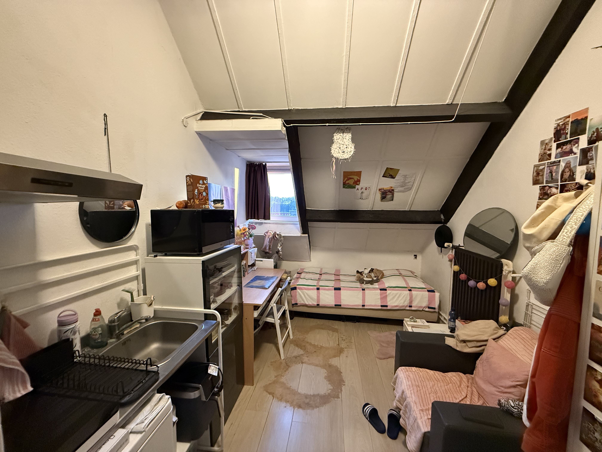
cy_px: 226
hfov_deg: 102.1
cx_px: 301
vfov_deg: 85.7
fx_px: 243
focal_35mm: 14
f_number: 2.2
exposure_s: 1/60
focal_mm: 2.22
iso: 800
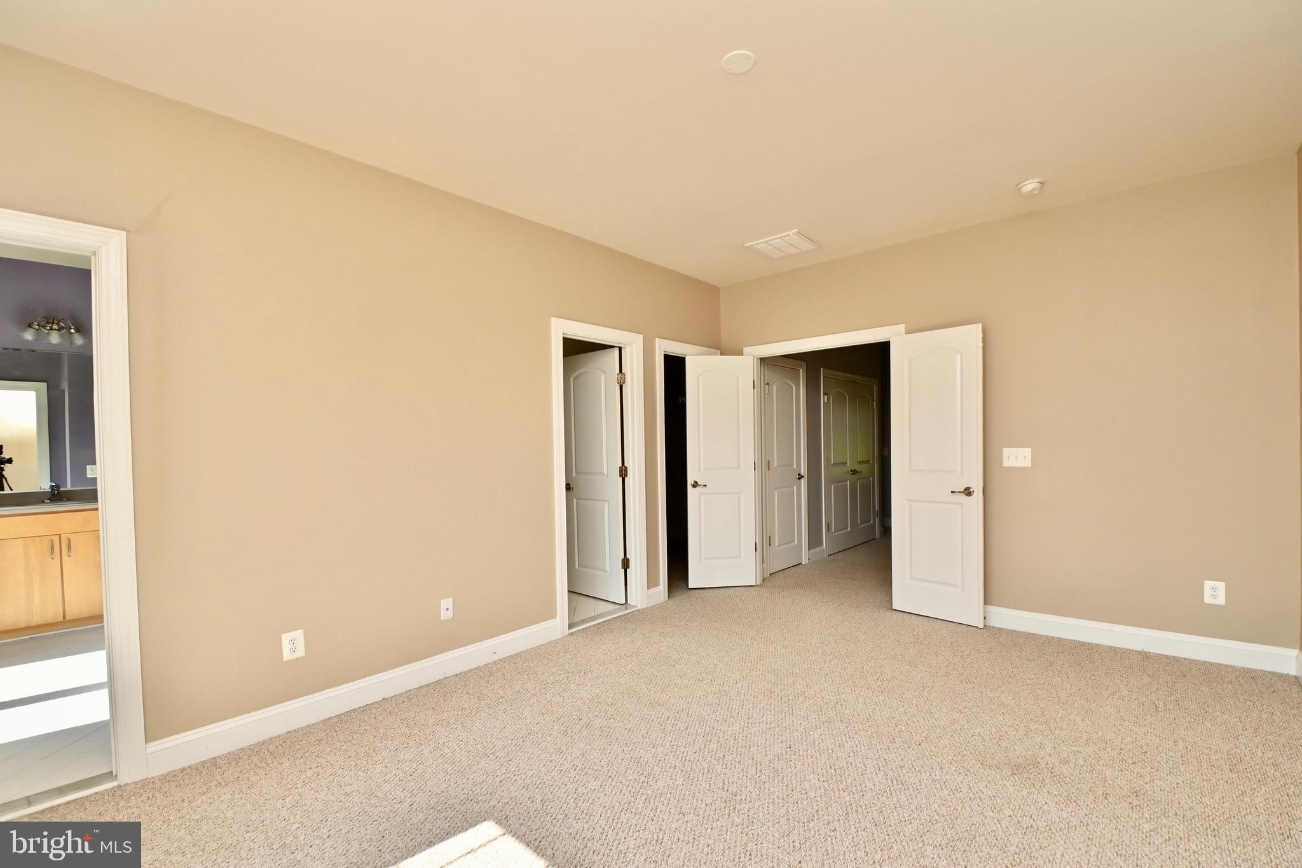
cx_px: 651
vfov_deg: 77.3
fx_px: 542
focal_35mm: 15
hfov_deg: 100.4
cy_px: 434
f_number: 7.1
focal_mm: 10
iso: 200
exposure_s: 1/160
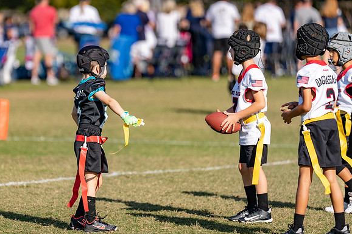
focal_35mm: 297
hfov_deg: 6.9
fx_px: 2903
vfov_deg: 4.6
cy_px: 111
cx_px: 99
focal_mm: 200
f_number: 2.8
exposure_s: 1/2000
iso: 100
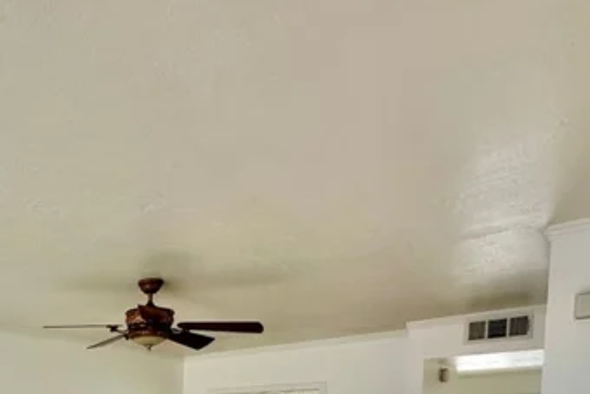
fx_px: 525
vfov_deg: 33.6
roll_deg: -0.1
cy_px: 470
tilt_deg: -3.6
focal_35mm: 32
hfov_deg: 51.3
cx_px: 51
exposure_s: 1/146
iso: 40
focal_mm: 2.22
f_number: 2.2
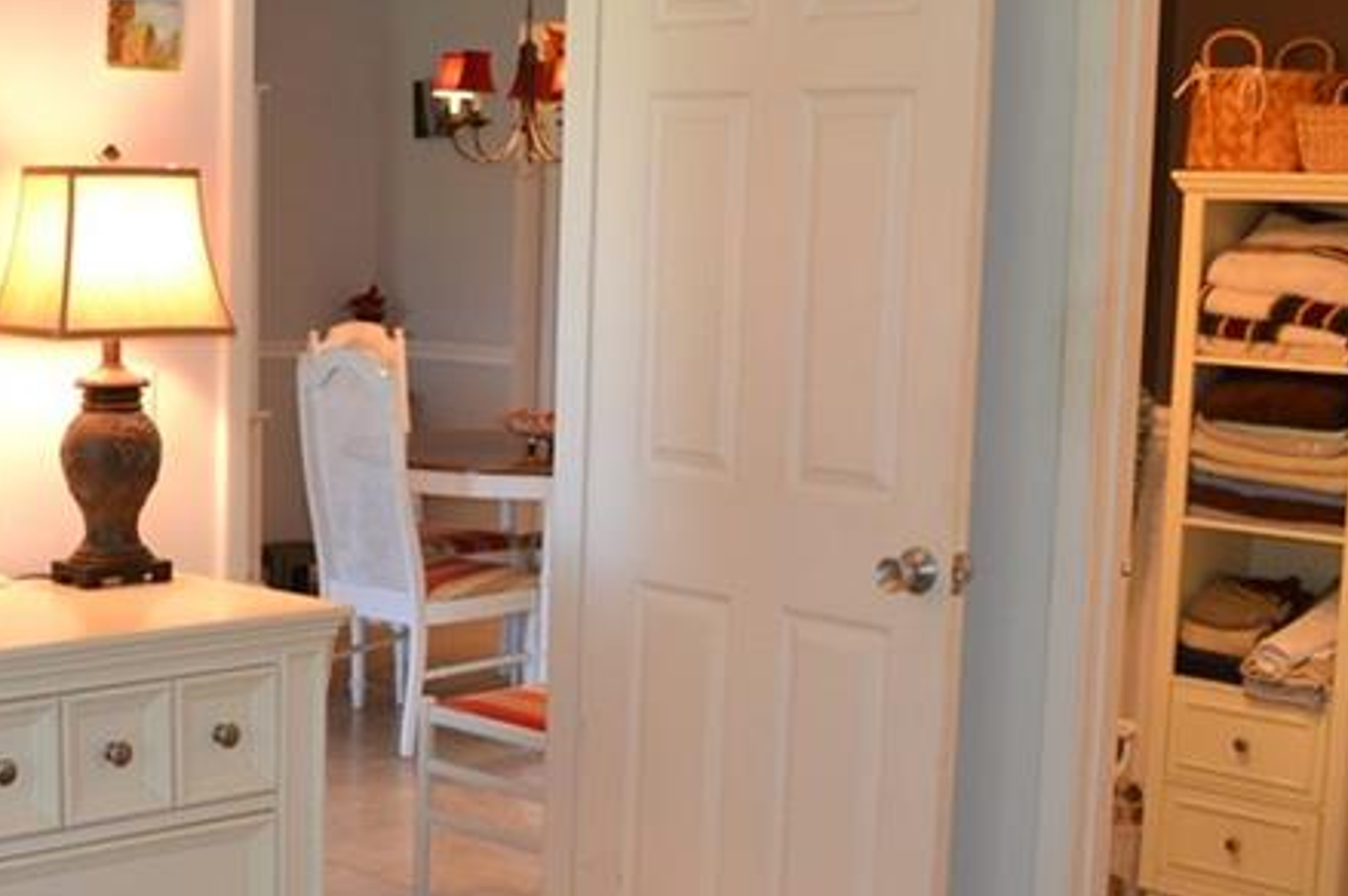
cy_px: 571
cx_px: 282
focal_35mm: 63
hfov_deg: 31.2
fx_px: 2357
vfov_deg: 21.5
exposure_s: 1/60
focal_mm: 18
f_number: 3.5
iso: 900
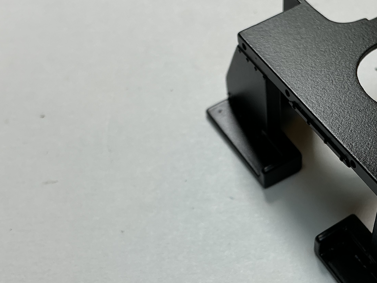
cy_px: 153
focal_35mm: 53
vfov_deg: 27.5
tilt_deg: -54.5
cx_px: 277
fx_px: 577
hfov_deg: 35.5
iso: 20
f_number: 1.8
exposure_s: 1/159
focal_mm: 3
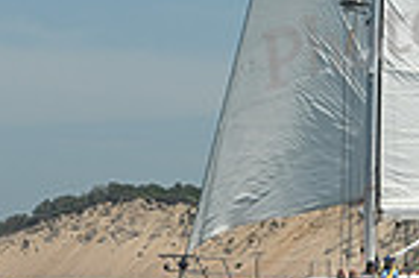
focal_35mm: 284
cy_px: -98
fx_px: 3302
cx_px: 111
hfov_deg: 7.3
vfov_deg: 4.8
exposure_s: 1/1000
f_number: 10
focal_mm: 70
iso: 320
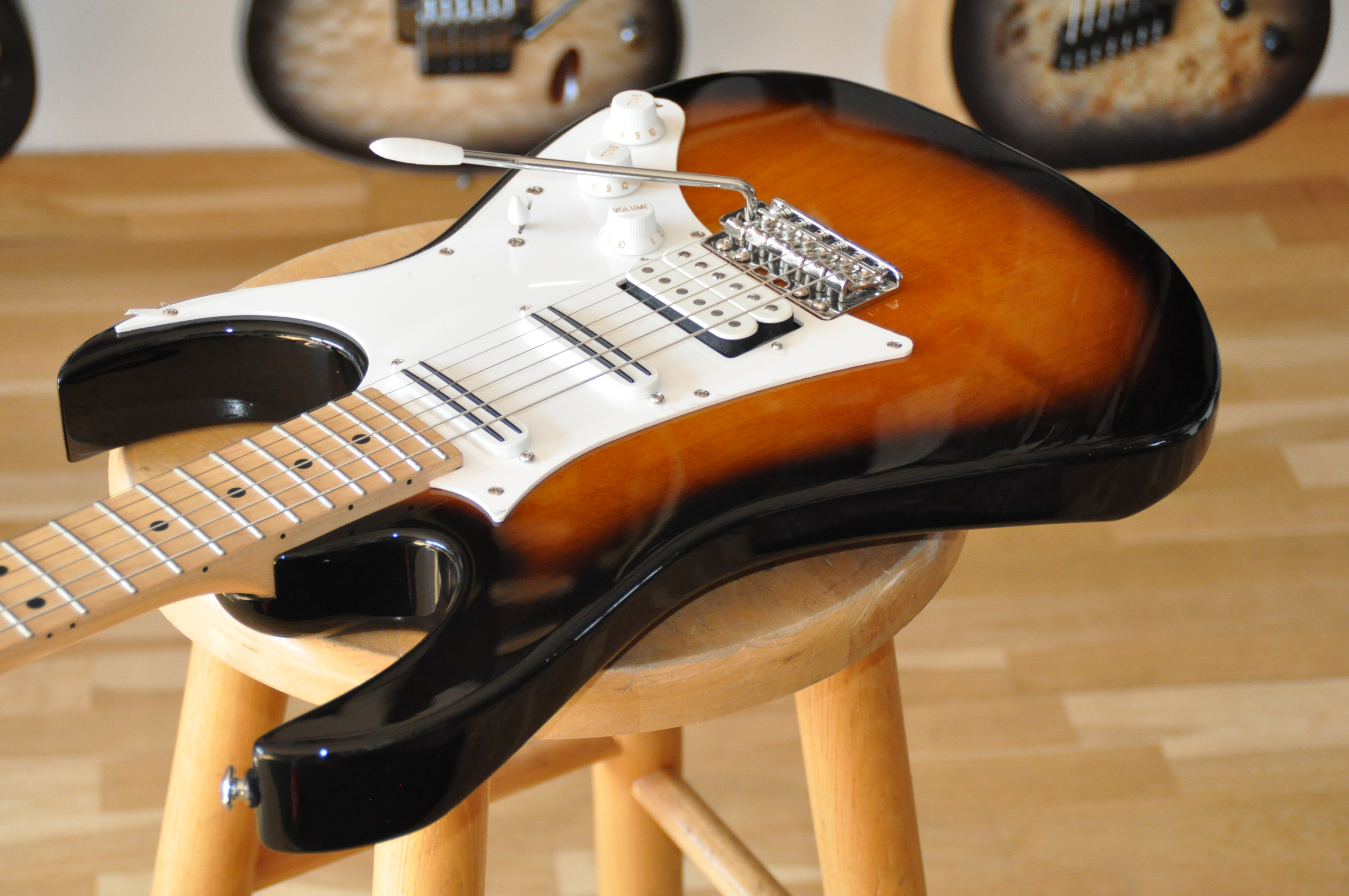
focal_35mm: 90
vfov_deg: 15.2
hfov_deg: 22.6
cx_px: 674
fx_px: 3368
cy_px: 448
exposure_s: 1/200
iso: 2000
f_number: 5.6
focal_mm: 60
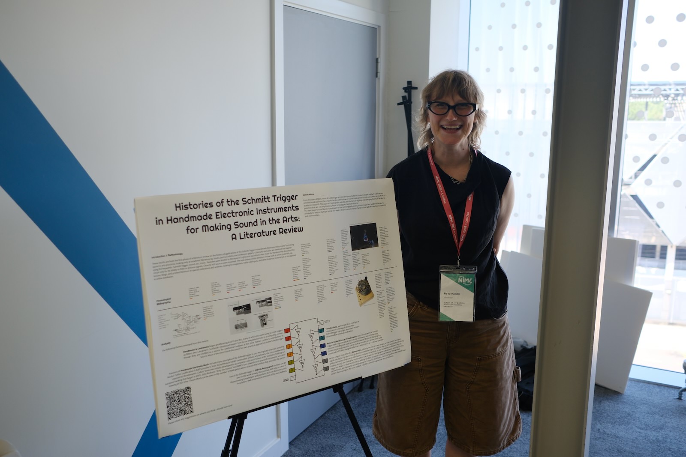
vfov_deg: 37.9
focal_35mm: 35
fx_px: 667
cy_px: 228
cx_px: 343
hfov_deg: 54.4
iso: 250
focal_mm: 23
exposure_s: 1/170
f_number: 2.5
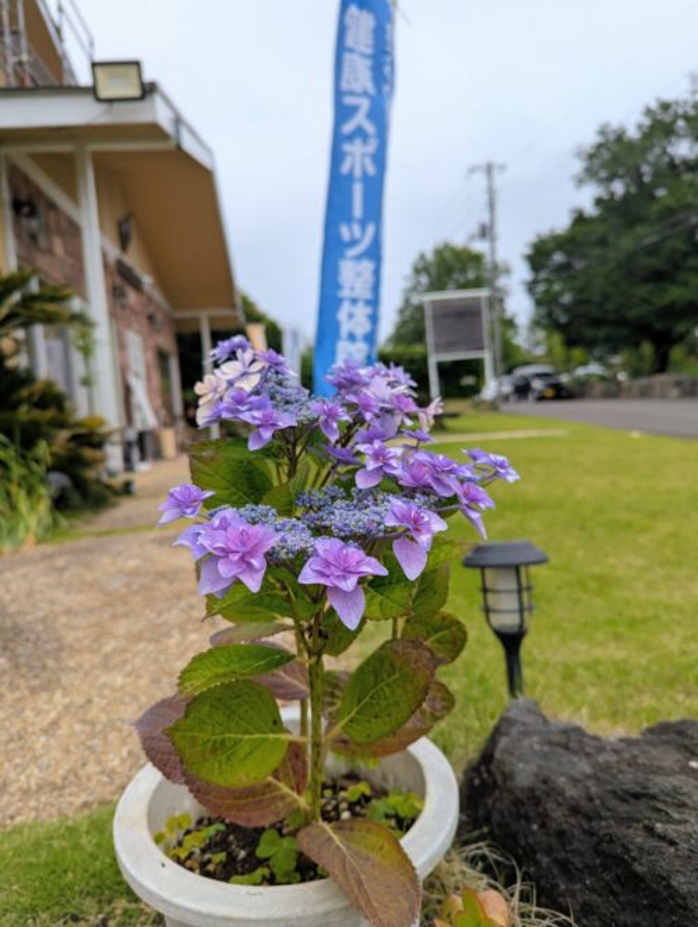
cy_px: 464
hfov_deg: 56.9
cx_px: 349
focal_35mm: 24
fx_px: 644
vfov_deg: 71.5
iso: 49
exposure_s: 1/1121
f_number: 1.85
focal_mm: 6.81
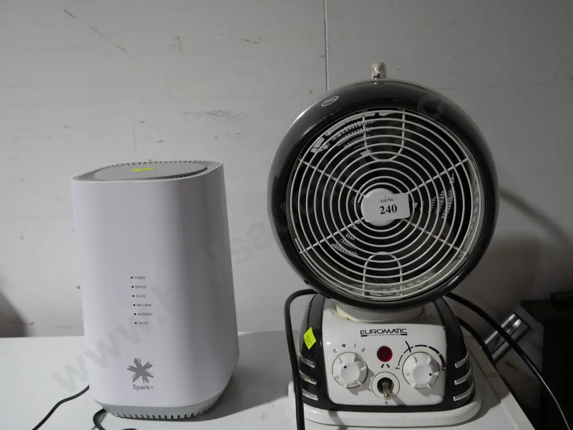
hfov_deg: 51.3
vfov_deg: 39.7
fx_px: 596
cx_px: 286
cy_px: 215
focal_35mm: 36
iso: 250
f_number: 4
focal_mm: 18
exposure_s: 1/60
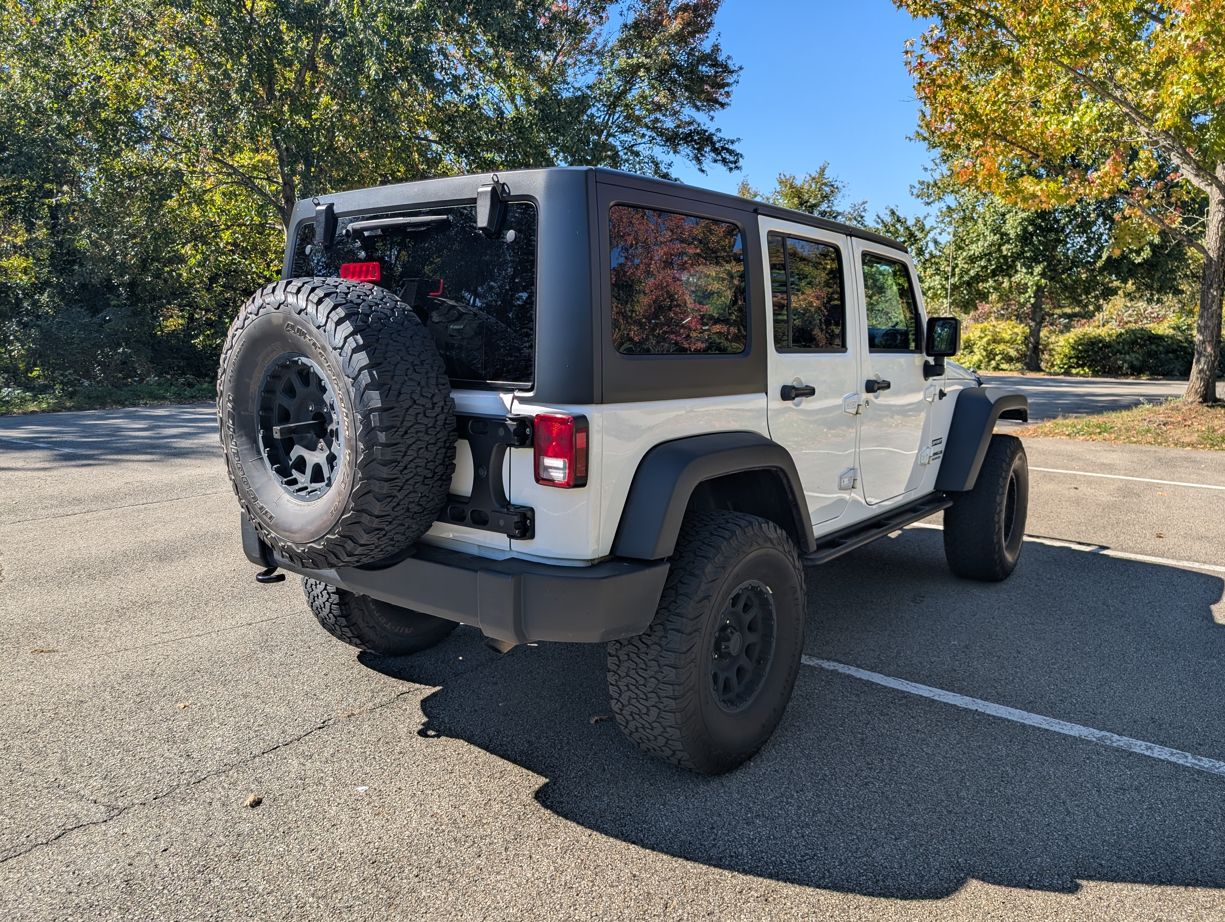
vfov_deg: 55.0
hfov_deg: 69.3
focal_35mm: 25
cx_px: 613
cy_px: 479
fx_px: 886
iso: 20
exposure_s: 1/638
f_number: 1.68
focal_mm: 6.9
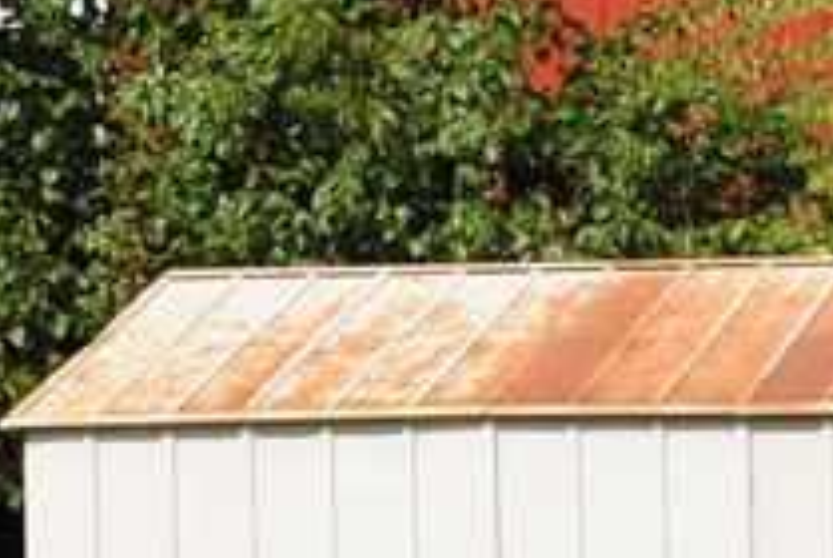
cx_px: -299
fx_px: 5538
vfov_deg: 5.8
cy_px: 490
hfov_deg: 8.5
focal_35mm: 239
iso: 100
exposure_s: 1/200
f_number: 9
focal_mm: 26
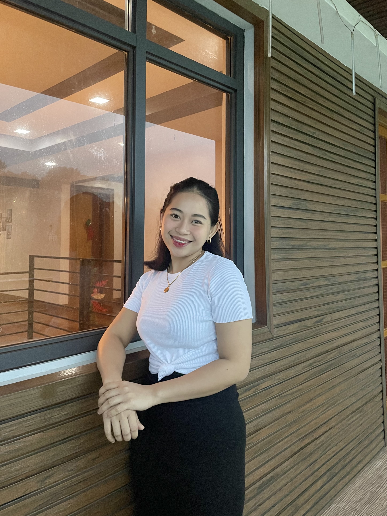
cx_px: 194
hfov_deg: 53.1
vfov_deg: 67.3
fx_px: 388
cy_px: 258
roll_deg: +0.2
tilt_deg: -0.8
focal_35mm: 26
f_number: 1.6
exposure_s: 1/30
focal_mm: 4.2
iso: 800
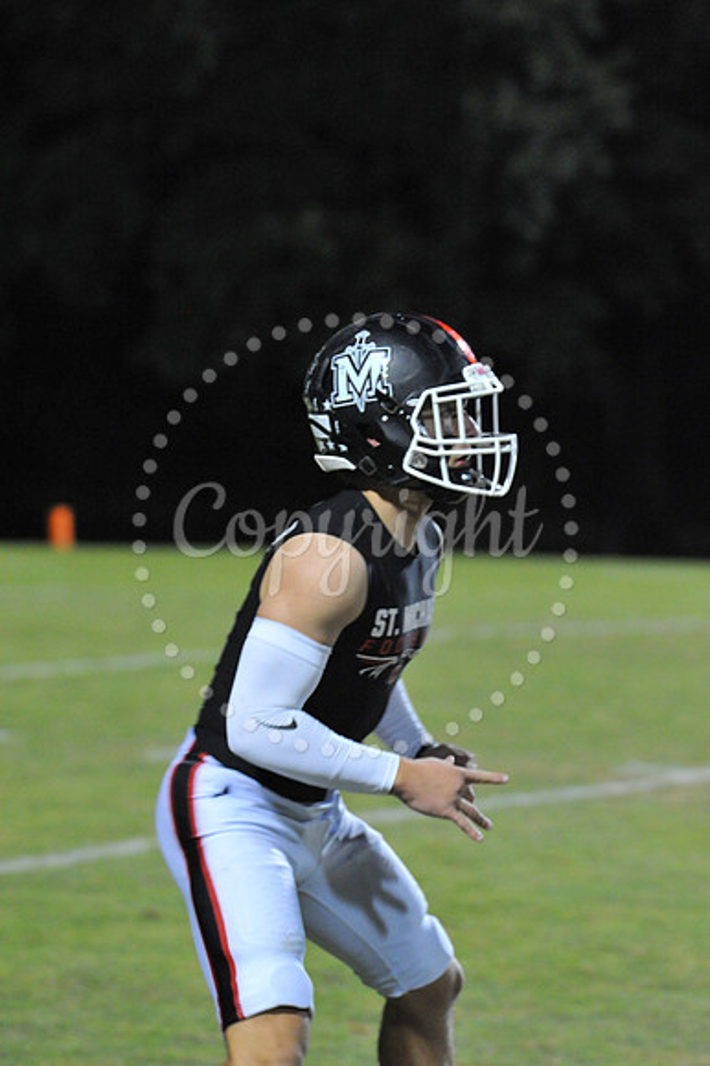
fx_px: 6219
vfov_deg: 9.8
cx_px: 355
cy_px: 533
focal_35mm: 210
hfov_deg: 6.5
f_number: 6.3
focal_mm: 210
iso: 6400
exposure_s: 1/125
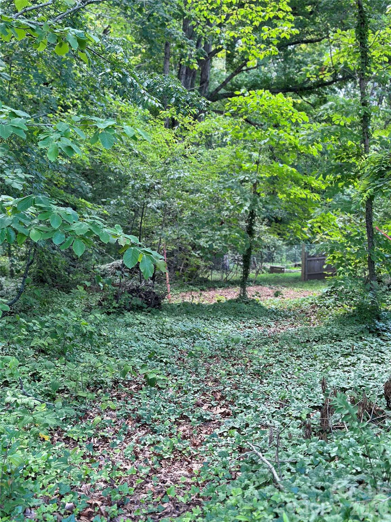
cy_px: 261
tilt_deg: -6.1
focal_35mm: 48
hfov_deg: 30.3
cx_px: 196
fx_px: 723
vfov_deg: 39.7
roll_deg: -0.1
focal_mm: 6.86
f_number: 1.78
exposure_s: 1/128
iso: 125
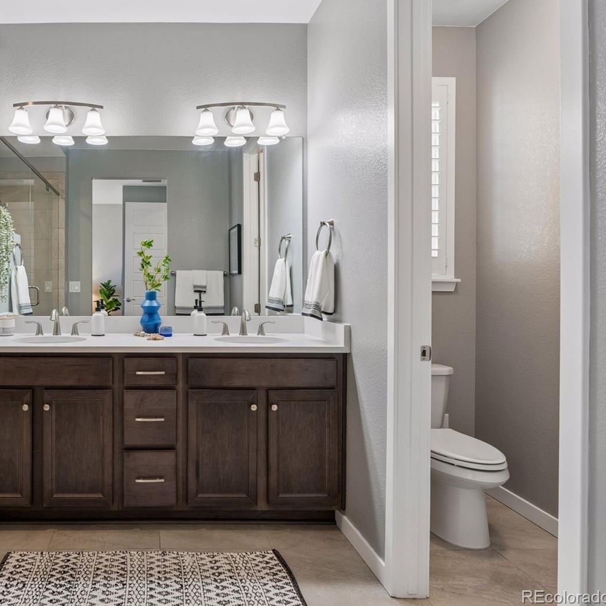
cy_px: 296
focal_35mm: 25
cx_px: 147
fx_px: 495
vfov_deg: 62.9
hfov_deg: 59.4
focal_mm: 19
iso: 400
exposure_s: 1/20
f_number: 9
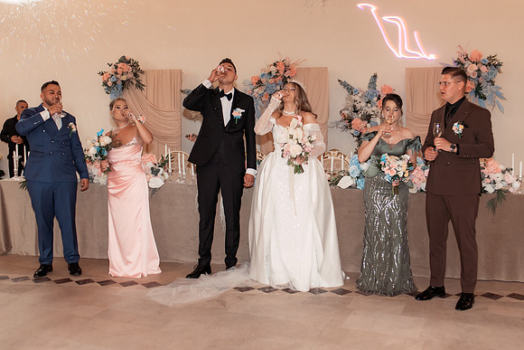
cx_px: 265
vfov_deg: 32.9
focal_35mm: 41
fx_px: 592
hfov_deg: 47.7
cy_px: 154
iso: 1250
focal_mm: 35
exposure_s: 1/250
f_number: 2.8
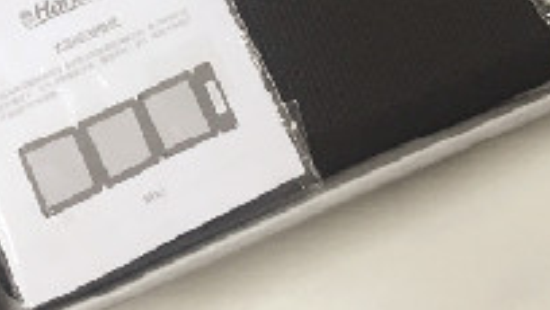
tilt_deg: -65.9
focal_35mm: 85
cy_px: -181
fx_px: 1240
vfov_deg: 13.3
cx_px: 143
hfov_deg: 24.7
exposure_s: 1/33
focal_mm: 4.15
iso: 100
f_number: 2.2
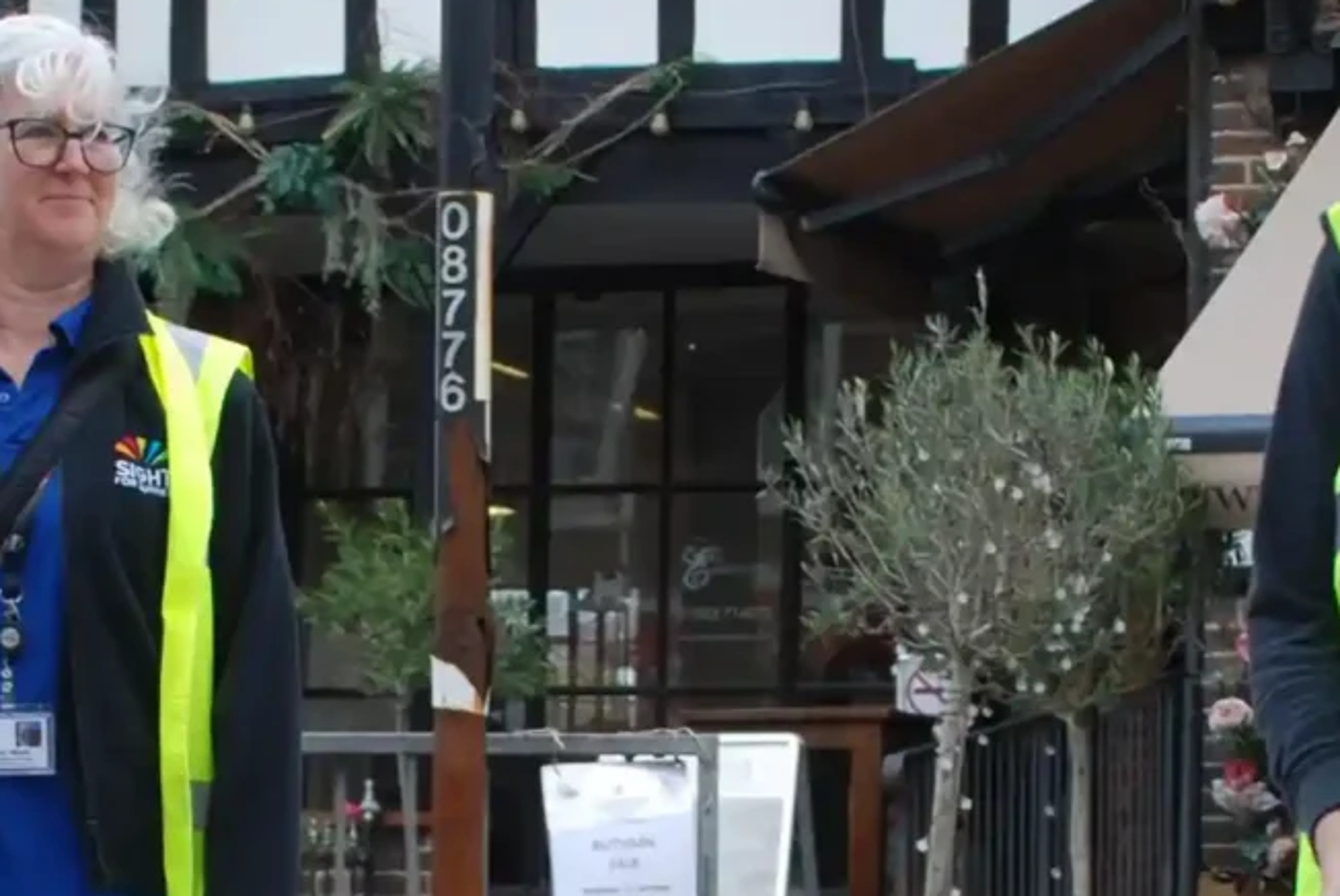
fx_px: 6147
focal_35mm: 165
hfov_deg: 12.4
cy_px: 908
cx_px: 543
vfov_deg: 8.3
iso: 100
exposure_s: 1/160
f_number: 4
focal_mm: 28
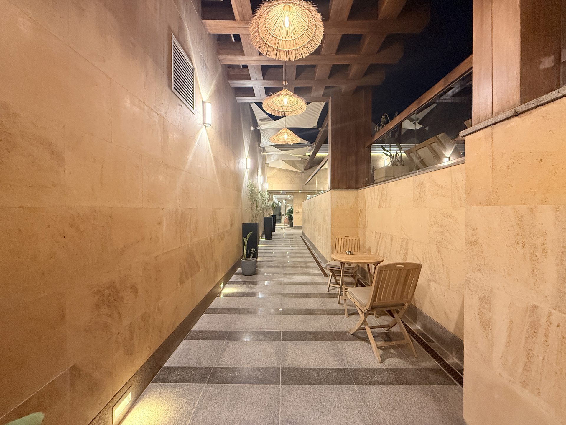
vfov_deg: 85.7
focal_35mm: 14
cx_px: 283
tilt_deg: -0.8
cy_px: 212
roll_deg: +0.0
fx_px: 229
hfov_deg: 102.1
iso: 500
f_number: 2.2
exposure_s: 1/60
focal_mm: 2.22
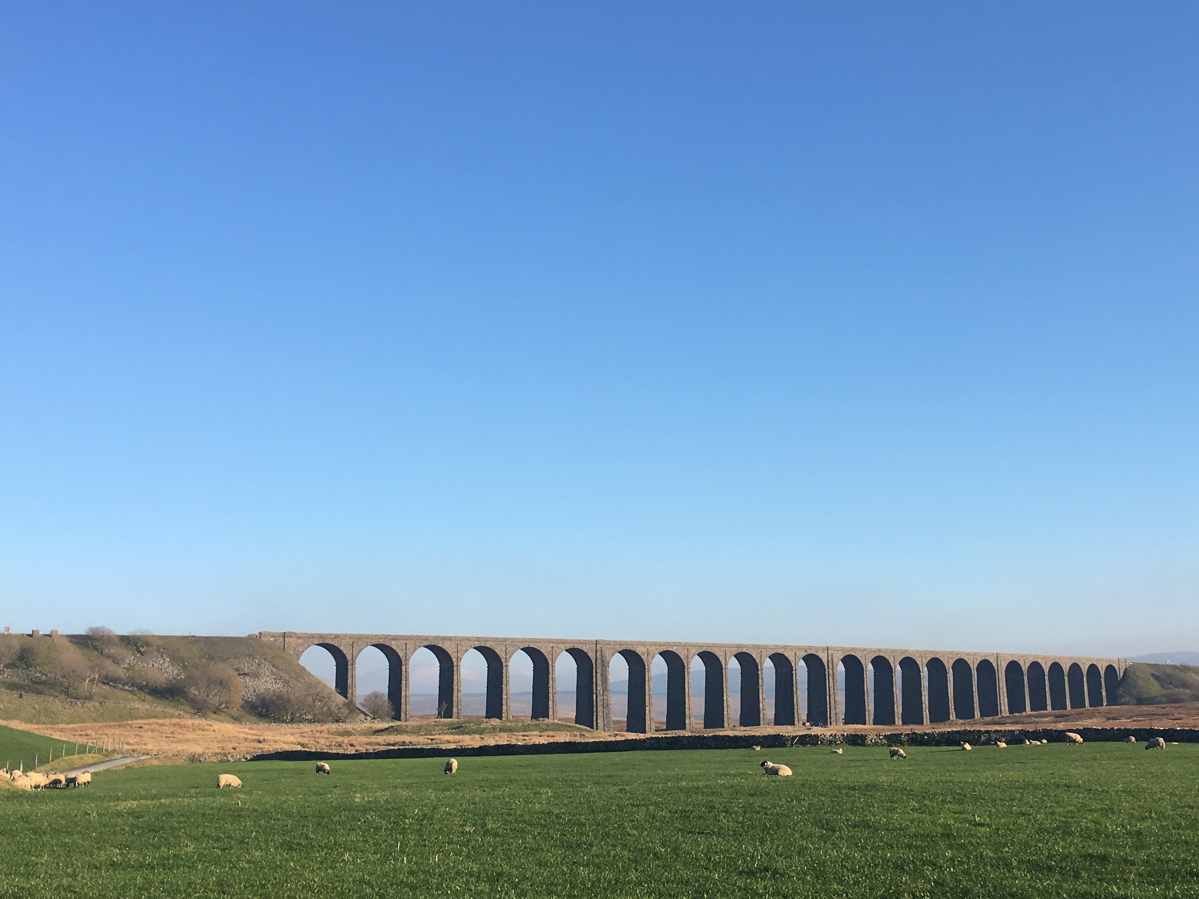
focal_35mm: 43
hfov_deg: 43.7
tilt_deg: +8.7
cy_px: 525
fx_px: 1489
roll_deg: +1.4
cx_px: 711
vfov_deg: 33.5
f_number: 2.2
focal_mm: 4.15
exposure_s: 1/1026
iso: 25
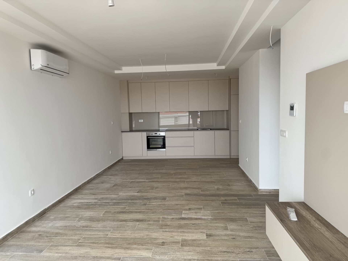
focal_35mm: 24
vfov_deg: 56.8
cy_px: 130
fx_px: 241
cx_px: 174
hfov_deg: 71.6
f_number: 1.8
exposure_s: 1/121
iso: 80
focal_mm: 6.8
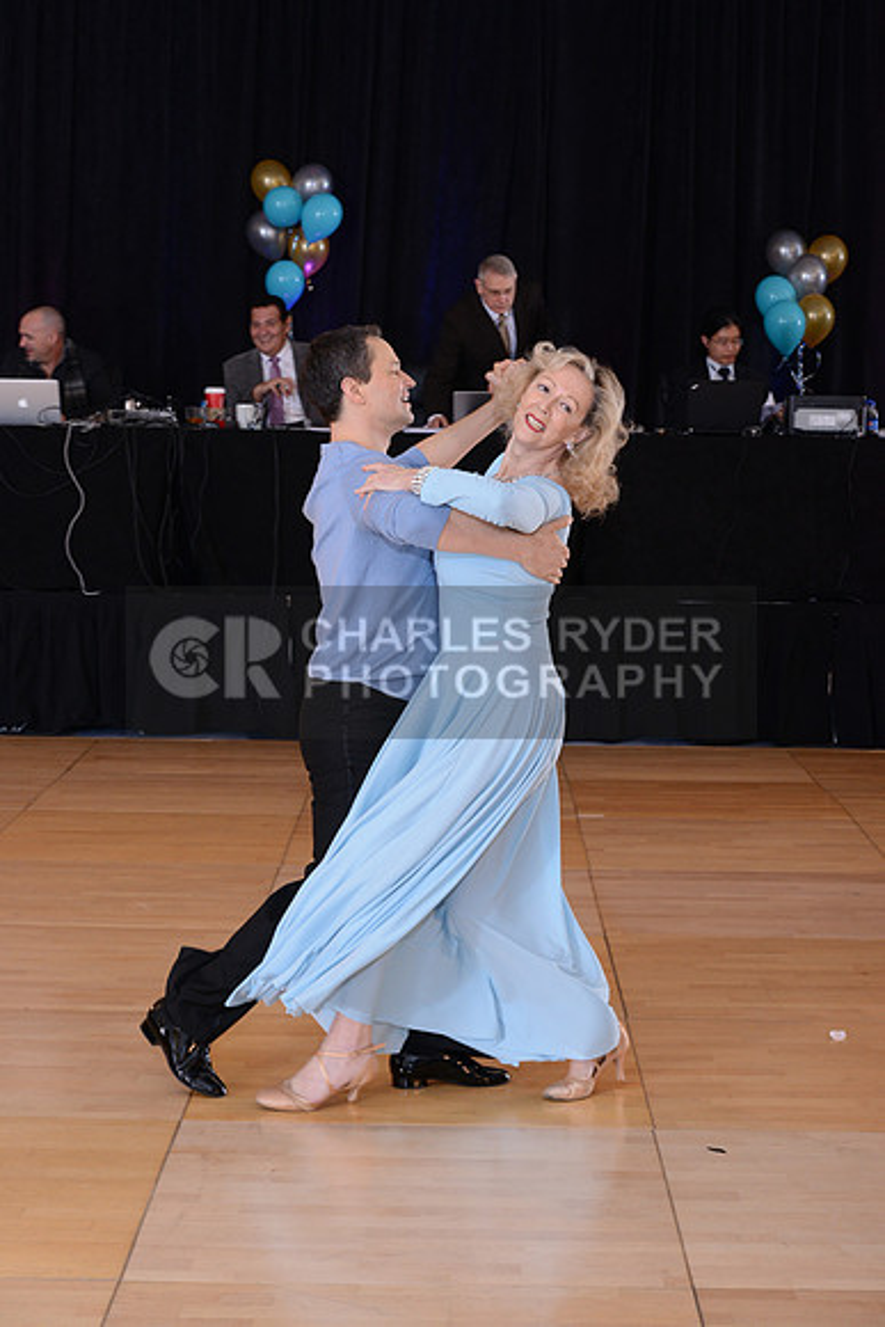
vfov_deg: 28.8
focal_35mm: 70
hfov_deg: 19.5
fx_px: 2580
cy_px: 664
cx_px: 442
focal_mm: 70
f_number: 8
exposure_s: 1/200
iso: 1250
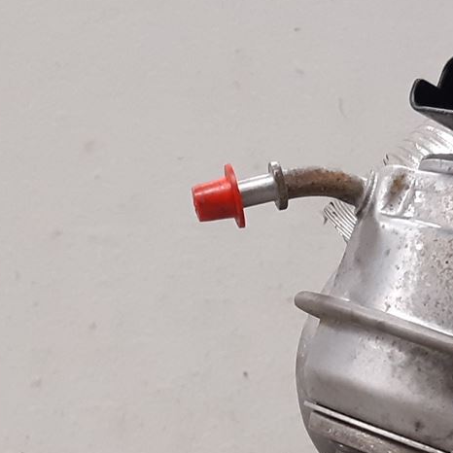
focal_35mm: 101
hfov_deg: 17.1
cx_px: 359
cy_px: 522
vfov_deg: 16.6
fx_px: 1495
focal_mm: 3.93
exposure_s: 1/50
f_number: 1.7
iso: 200
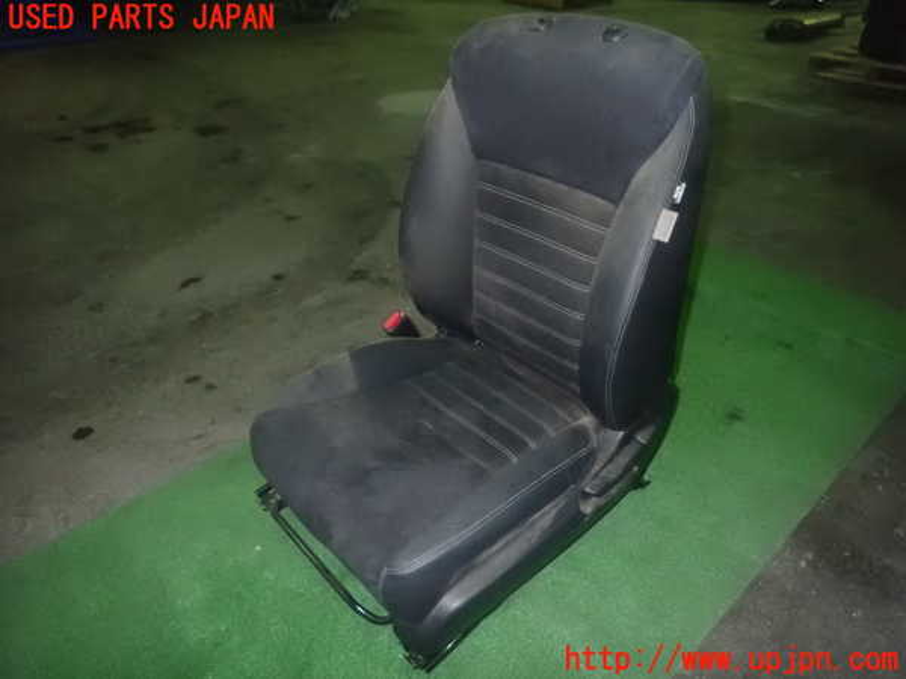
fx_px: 654
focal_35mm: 25
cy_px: 340
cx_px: 453
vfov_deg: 54.9
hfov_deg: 69.4
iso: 1600
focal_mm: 4.5
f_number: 5.6
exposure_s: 1/30
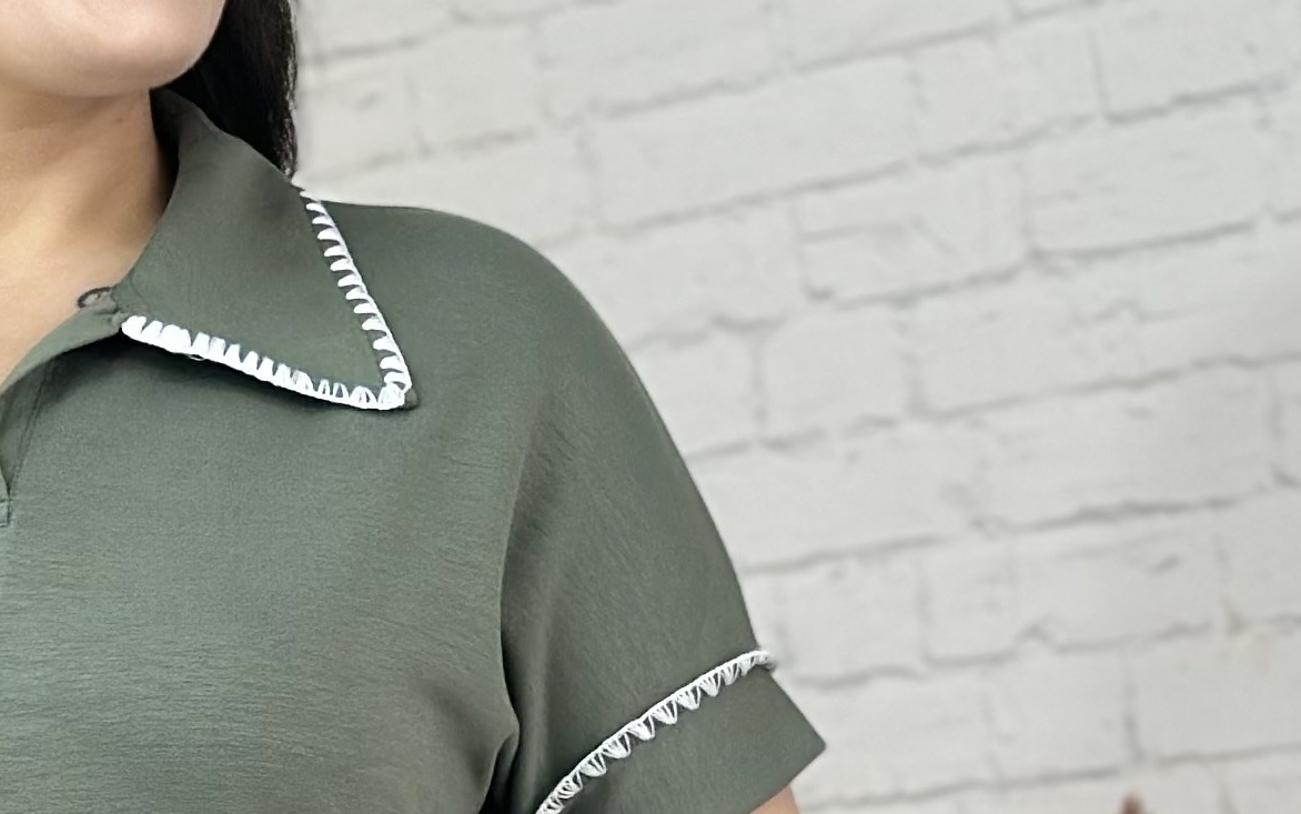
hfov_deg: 11.9
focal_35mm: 175
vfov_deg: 7.4
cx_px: 129
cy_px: 1193
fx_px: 6206
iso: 80
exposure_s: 1/100
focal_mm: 6.86
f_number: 1.78
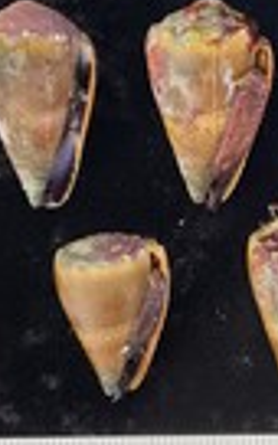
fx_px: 958
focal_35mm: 79
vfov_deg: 26.1
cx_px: 275
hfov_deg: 16.2
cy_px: 221
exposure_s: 1/60
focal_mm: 3
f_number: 1.8
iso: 80
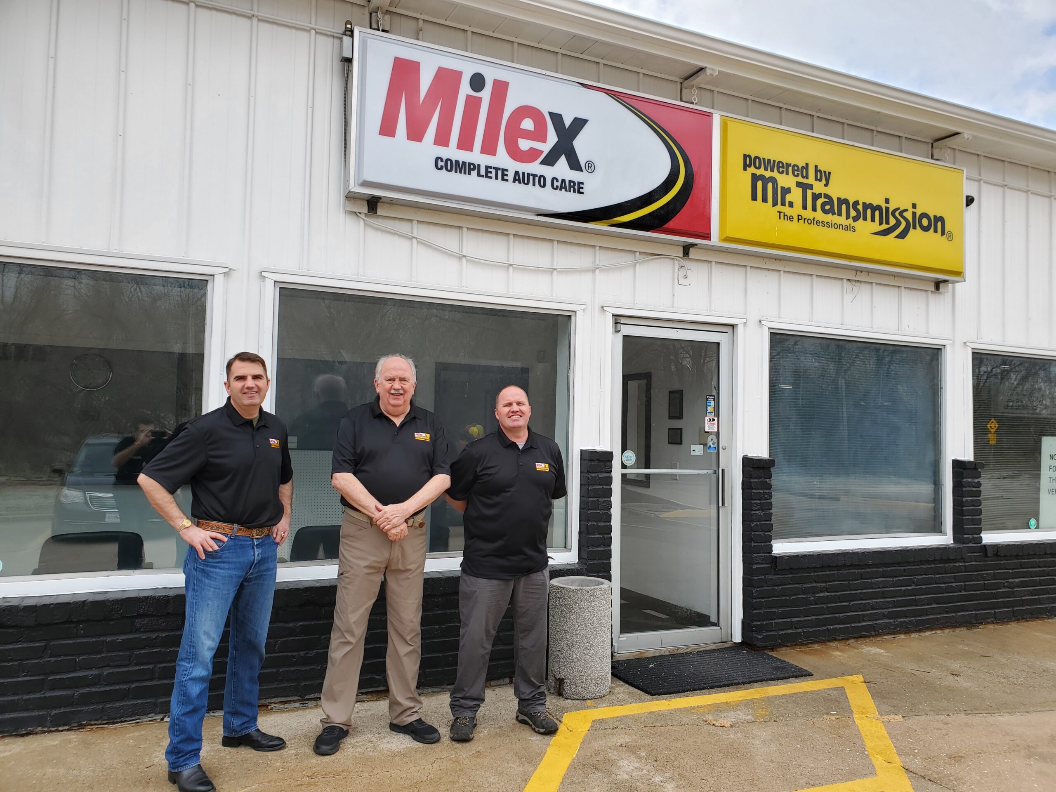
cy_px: 396
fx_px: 793
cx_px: 528
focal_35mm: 26
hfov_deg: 67.3
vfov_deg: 53.1
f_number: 2.4
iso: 50
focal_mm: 4.3
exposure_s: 1/387
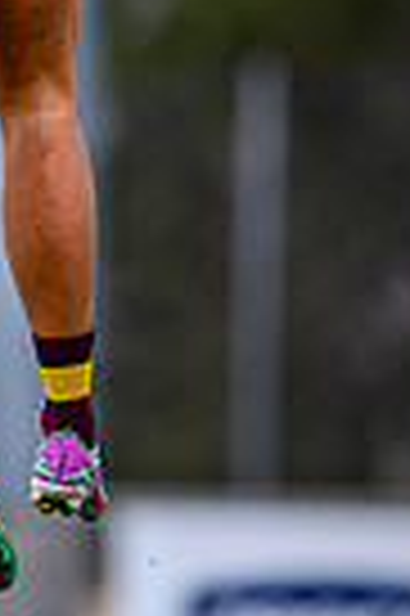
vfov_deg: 0.8
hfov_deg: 0.5
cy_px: -384
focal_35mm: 2682
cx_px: 62
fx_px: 45930
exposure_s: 1/1600
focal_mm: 500
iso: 320
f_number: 4
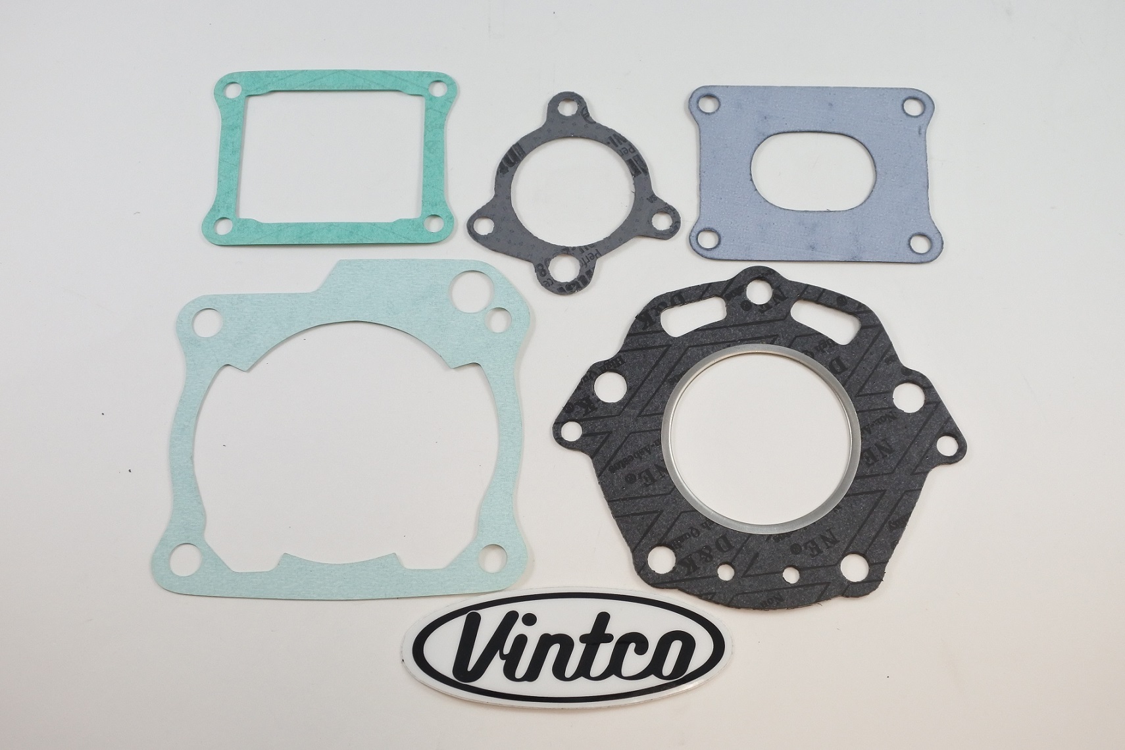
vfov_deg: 34.2
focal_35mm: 39
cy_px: 375
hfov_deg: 49.6
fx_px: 1219
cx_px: 562
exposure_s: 1/160
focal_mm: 14.7
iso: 400
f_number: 4.2
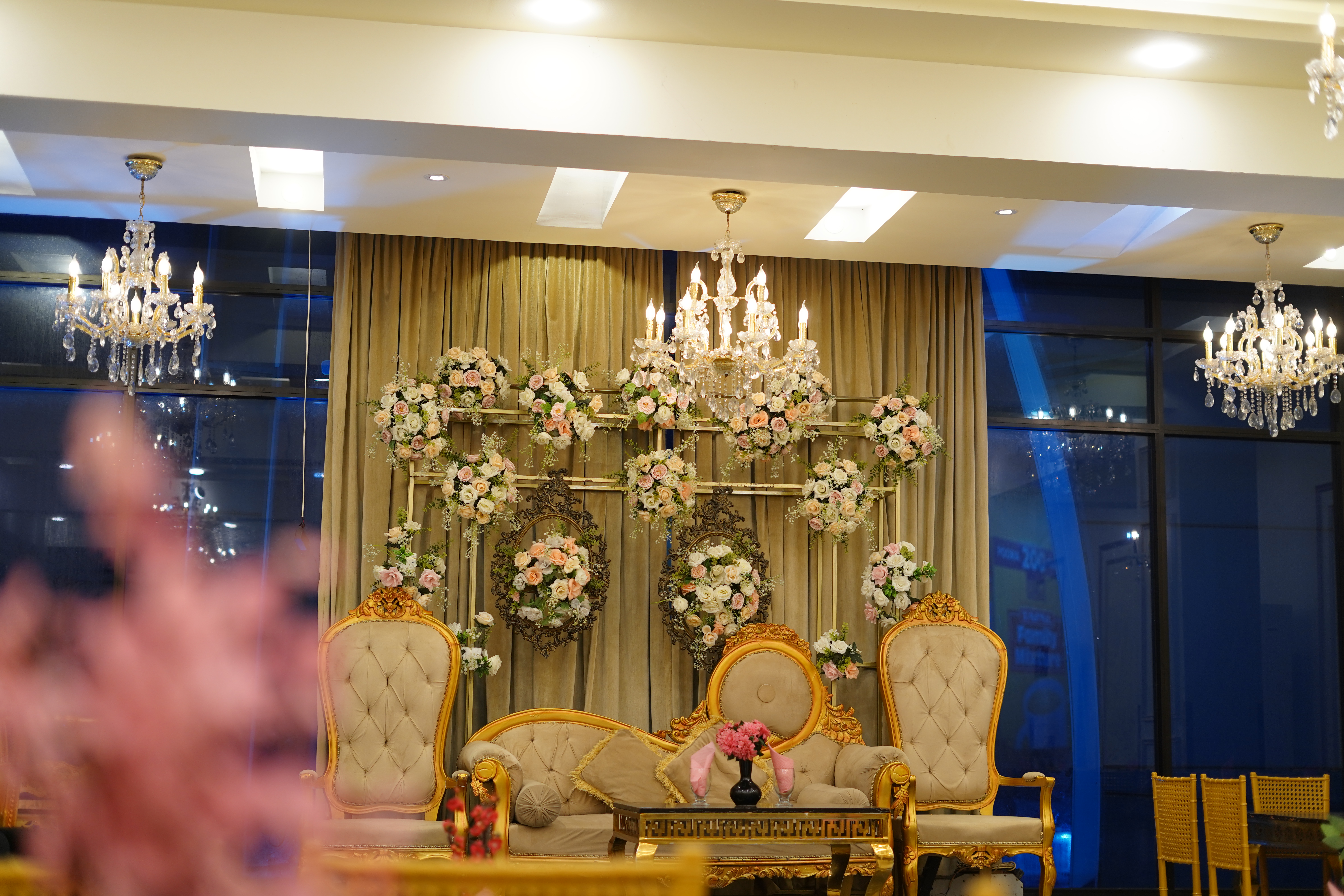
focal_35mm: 50
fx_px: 1867
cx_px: 672
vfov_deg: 27.0
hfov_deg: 39.6
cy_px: 448
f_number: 2.2
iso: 320
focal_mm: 50
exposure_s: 1/125
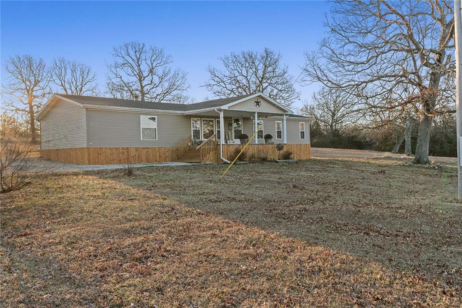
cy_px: 154
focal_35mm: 29
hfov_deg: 63.7
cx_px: 231
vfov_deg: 44.9
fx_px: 372
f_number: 13
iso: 500
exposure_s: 1/60
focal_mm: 29
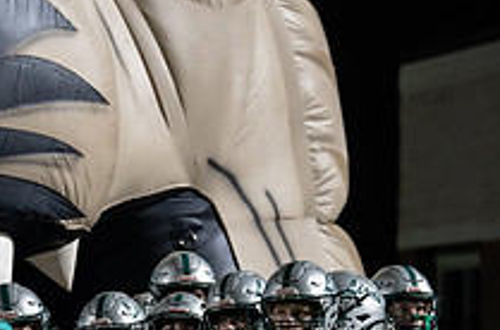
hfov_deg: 6.0
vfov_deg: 4.0
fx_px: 4736
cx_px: -187
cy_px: 396
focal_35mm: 342
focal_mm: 111
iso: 1000
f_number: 3.2
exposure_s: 1/320
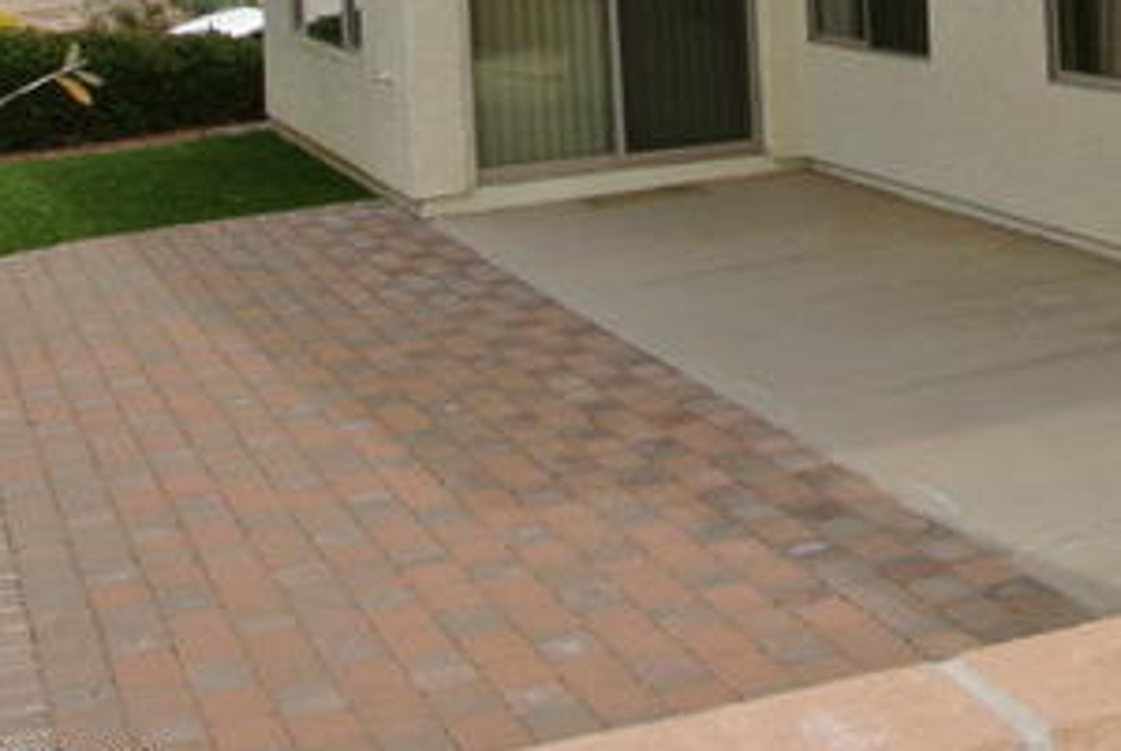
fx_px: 2245
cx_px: 1312
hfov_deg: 25.4
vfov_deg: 18.0
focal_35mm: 72
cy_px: -153
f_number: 13
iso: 100
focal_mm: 10
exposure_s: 1/60
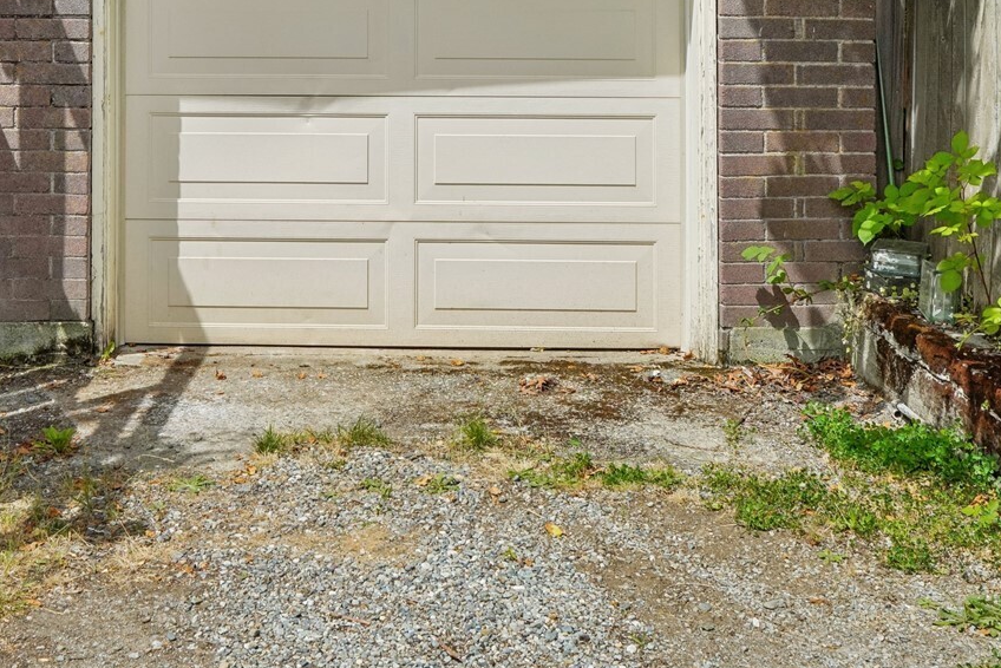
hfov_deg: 39.4
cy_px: 78
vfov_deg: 26.2
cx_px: 395
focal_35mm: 50
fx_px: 1391
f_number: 7.1
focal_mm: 25
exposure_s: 1/2500
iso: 400
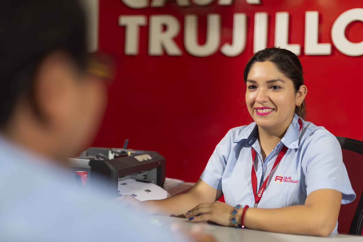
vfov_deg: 27.0
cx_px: 182
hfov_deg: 39.6
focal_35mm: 50
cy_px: 121
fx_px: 504
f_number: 1.8
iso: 200
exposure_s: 1/200
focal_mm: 50
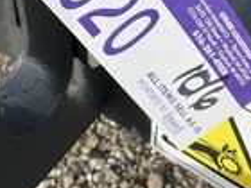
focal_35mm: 83
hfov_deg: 23.6
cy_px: -11
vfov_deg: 17.3
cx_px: 122
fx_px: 602
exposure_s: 1/562
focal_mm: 3
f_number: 1.8
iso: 25
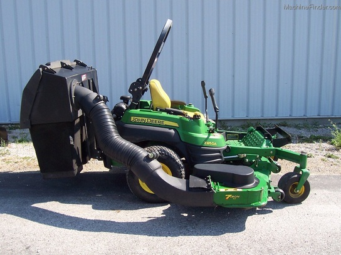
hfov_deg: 50.1
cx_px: 170
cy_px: 128
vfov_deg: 38.7
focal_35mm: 37
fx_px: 364
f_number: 5.6
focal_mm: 5.6
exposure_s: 1/250
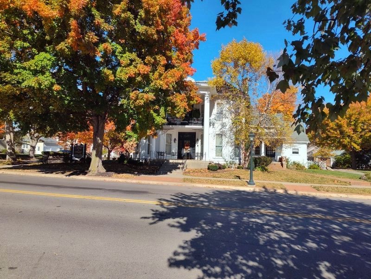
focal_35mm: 23
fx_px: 247
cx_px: 186
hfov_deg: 73.9
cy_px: 140
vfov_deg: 58.9
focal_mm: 5.56
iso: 100
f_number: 1.8
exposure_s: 1/1827
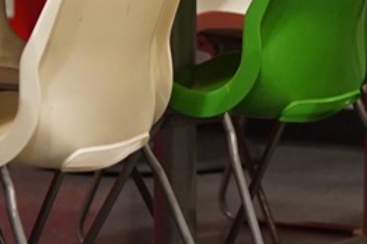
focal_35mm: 382
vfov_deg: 3.6
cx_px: 366
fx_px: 3889
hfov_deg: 5.4
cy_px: -212
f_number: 1.4
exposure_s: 1/200
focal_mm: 50
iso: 1600
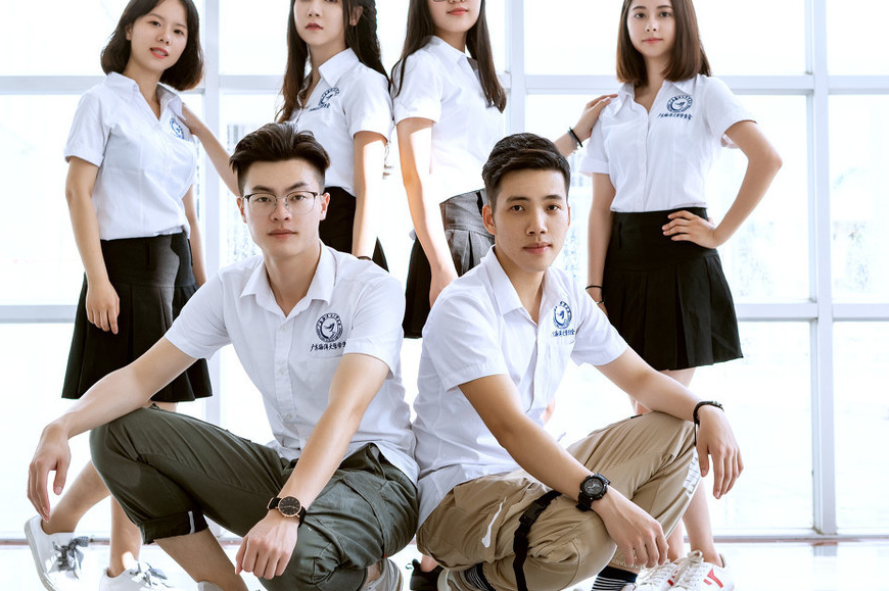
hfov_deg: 29.2
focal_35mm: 69
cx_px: 373
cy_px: 248
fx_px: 1703
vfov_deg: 19.7
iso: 100
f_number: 4
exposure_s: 1/160
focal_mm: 50
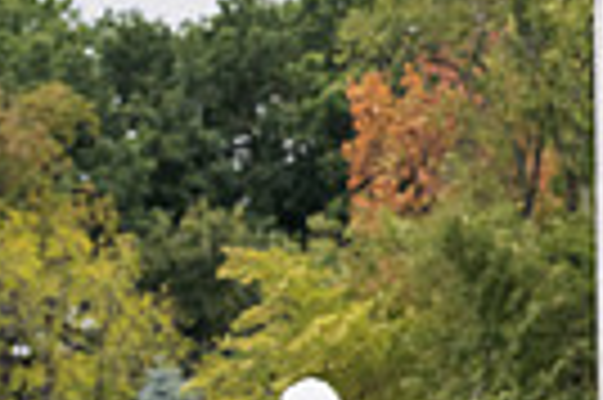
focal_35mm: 441
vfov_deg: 3.1
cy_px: 398
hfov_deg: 4.6
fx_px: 7378
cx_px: 1161
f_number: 7.1
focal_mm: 102
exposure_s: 1/400
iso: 1000
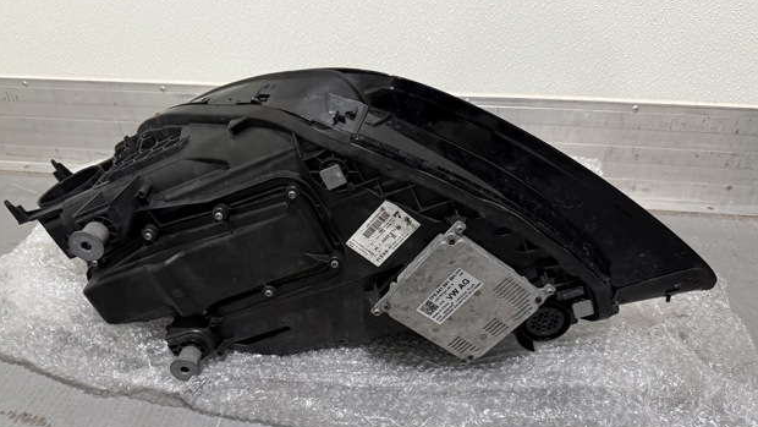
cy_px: 258
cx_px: 368
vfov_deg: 42.7
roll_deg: +0.9
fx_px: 543
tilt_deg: -34.2
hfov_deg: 69.8
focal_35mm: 27
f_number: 1.78
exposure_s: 1/59
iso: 800
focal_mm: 6.76
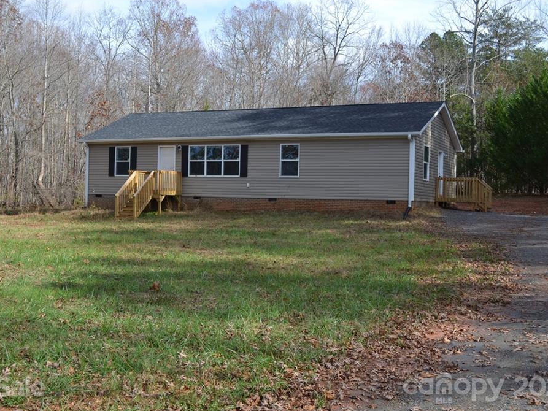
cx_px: 261
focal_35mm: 43
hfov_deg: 43.8
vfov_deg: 33.6
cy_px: 206
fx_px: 681
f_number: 7.1
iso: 100
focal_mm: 26
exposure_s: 1/200
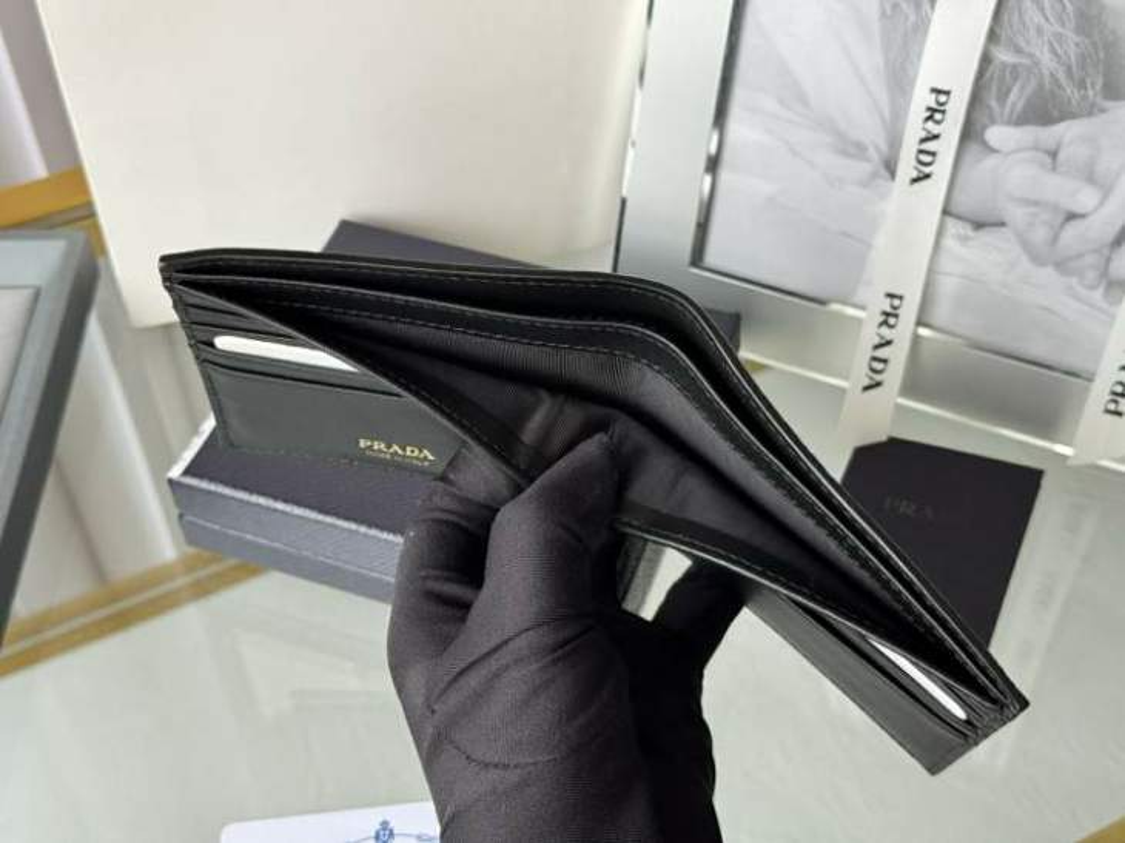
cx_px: 562
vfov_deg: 30.2
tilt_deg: -49.0
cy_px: 422
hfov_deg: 39.7
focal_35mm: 48
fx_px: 1559
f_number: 1.78
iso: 100
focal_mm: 6.76
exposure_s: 1/98
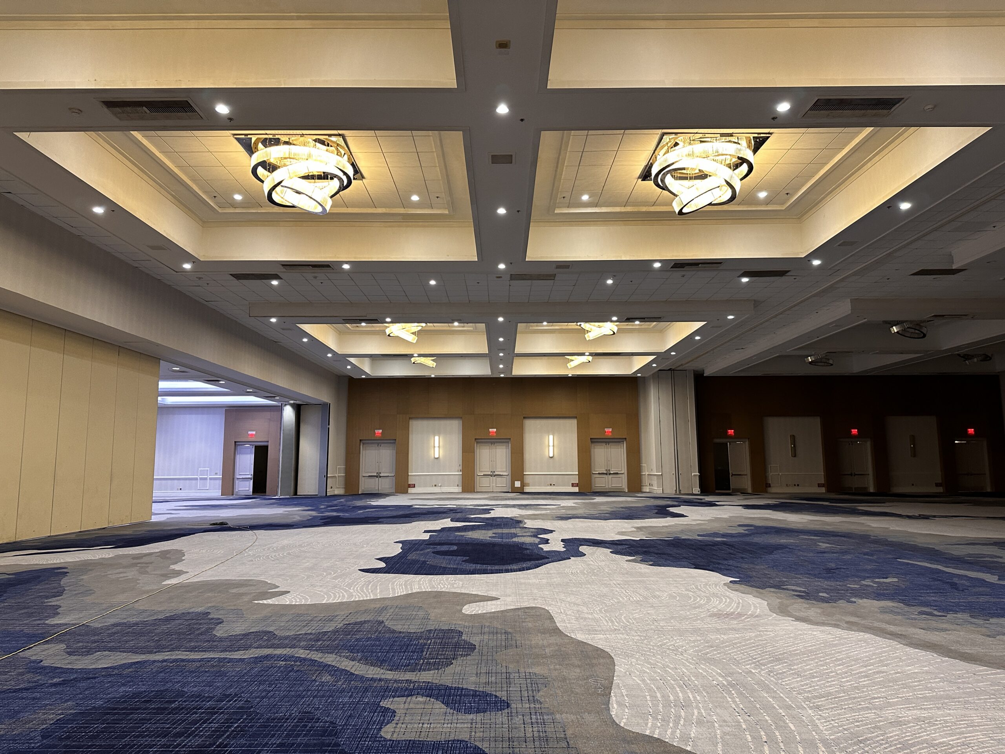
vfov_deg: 56.8
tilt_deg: +7.5
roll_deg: +0.3
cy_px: 377
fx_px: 697
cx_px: 502
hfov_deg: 71.6
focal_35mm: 24
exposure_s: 1/60
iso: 320
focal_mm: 6.86
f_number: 1.78
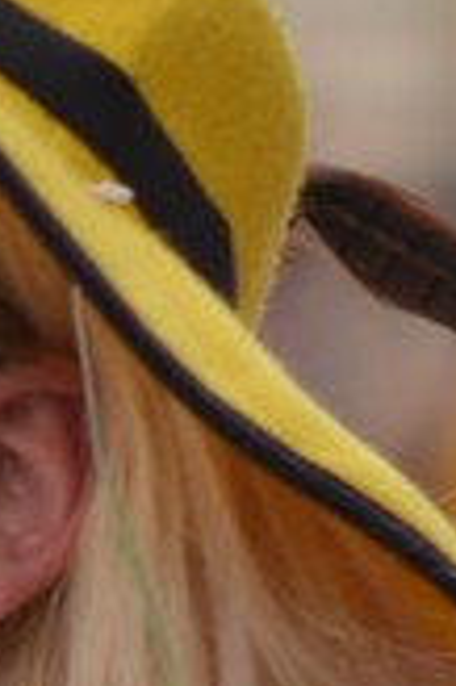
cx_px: -402
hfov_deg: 1.0
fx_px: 26788
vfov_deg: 1.5
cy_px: 571
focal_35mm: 1407
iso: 100
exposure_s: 1/400
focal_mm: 150
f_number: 2.8
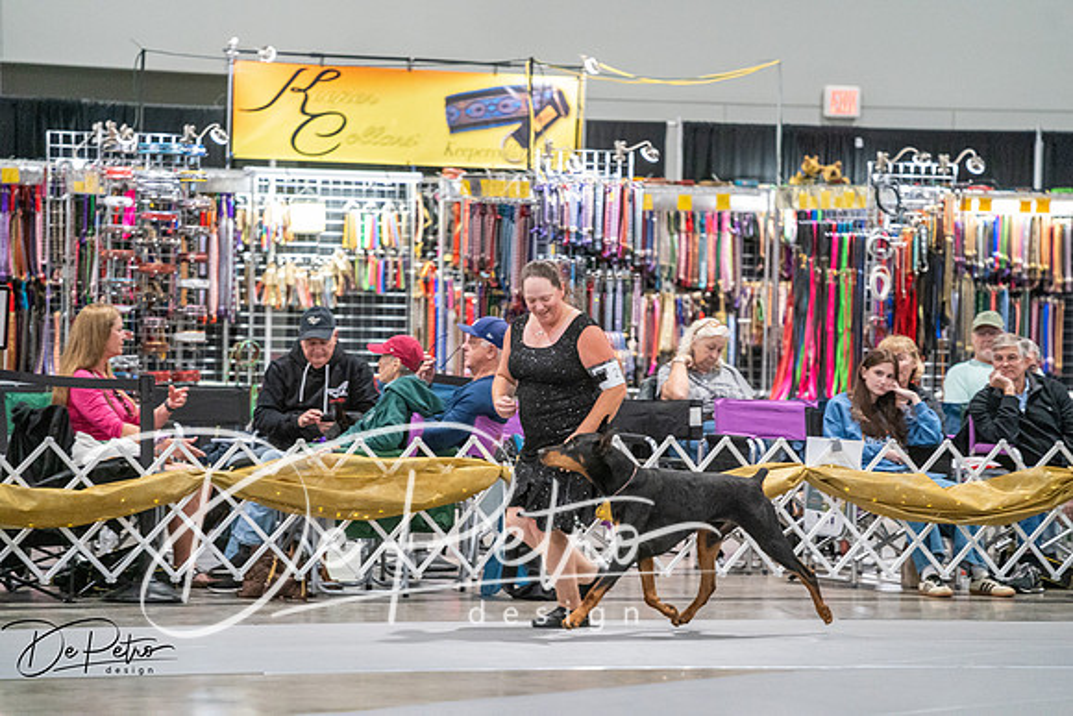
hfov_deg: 10.3
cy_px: 358
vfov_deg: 6.9
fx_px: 5962
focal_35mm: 200
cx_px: 536
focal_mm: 200
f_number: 2.8
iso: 6400
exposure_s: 1/250
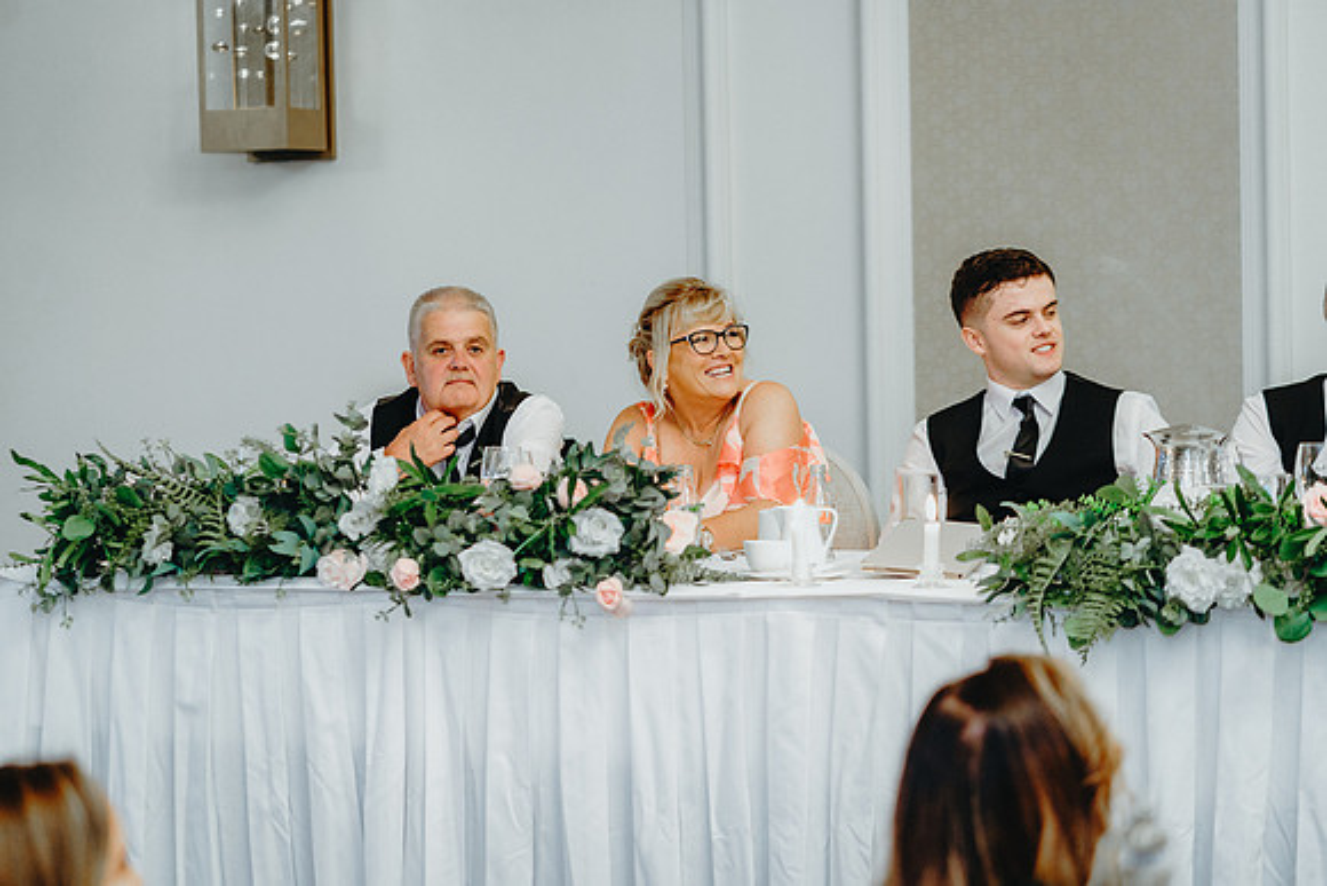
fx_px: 3134
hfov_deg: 23.9
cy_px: 443
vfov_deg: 16.1
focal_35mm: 85
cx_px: 664
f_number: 2.8
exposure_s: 1/125
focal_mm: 85
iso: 2000
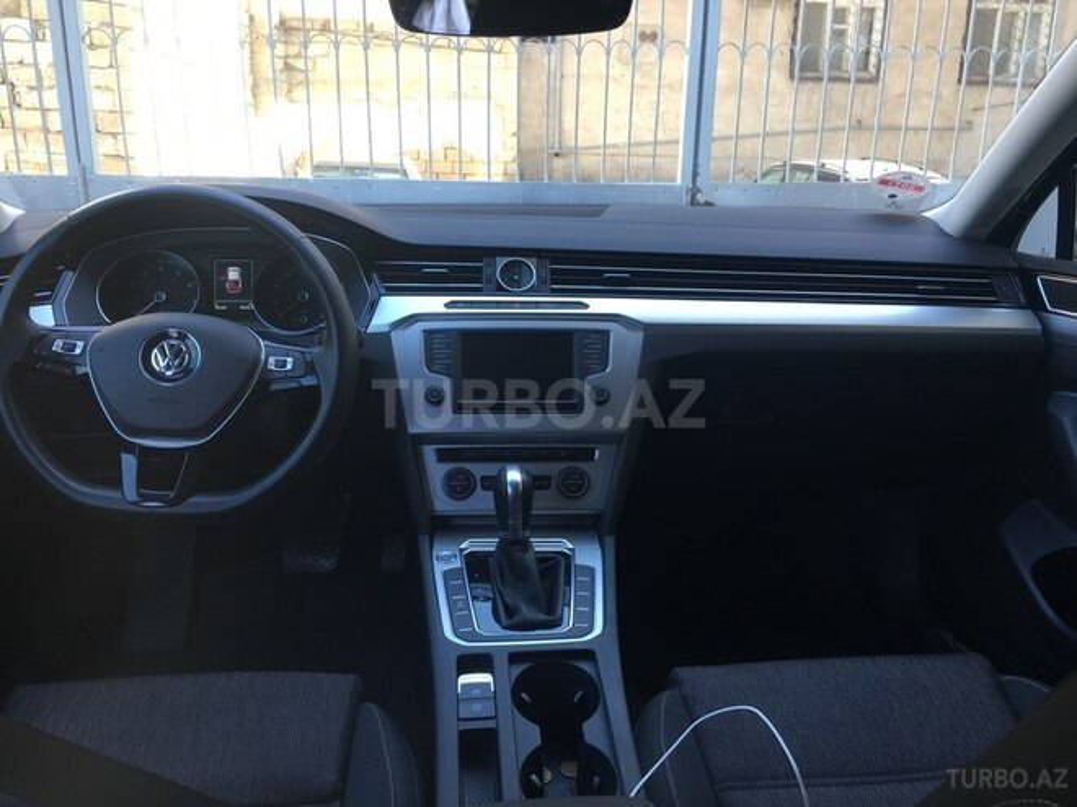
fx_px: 902
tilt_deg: -15.5
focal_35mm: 29
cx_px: 538
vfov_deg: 48.2
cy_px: 404
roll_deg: -1.5
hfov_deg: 61.7
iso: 25
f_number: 2.2
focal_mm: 4.15
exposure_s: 1/50
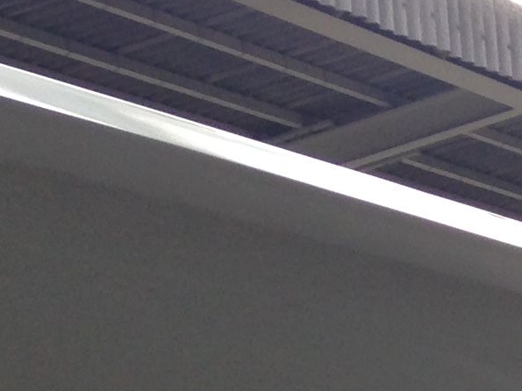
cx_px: 1313
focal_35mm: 181
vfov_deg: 7.7
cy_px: 871
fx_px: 2729
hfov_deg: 9.5
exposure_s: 1/138
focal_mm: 4.12
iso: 50
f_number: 2.4
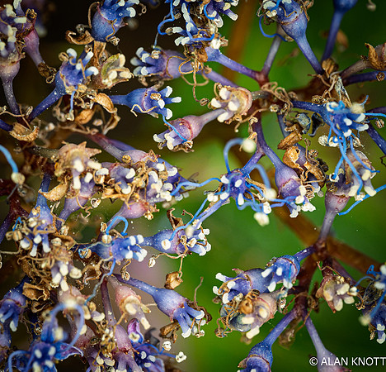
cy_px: 144
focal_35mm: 246
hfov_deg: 7.2
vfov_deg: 7.0
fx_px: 3050
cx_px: 151
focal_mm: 105
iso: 2800
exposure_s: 1/500
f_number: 7.1
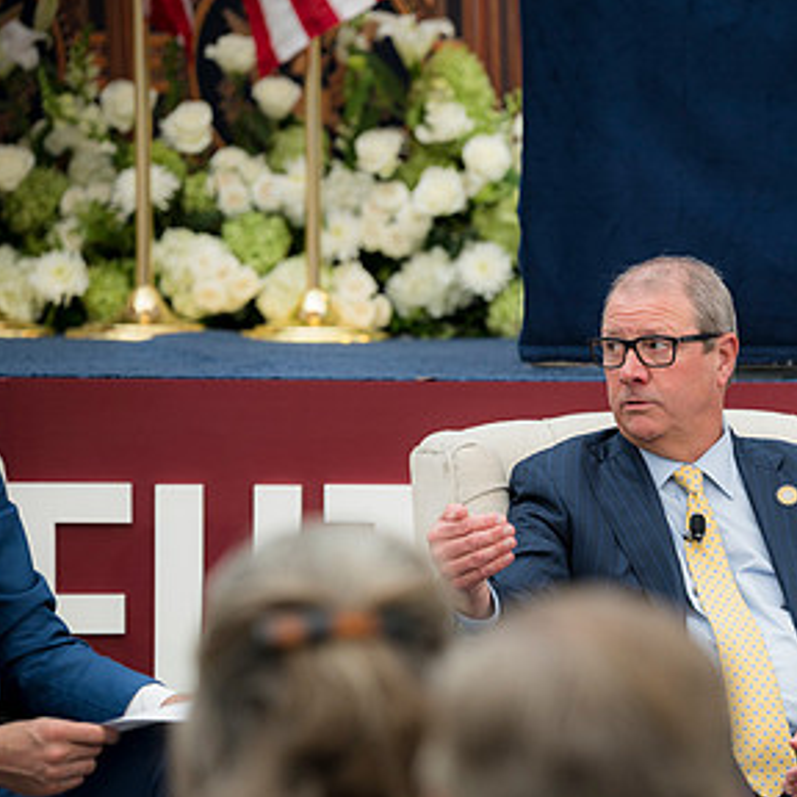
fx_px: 6695
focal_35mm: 257
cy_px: 461
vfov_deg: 6.8
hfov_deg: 6.8
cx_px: 736
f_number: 3.5
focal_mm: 150
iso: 200
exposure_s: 1/250
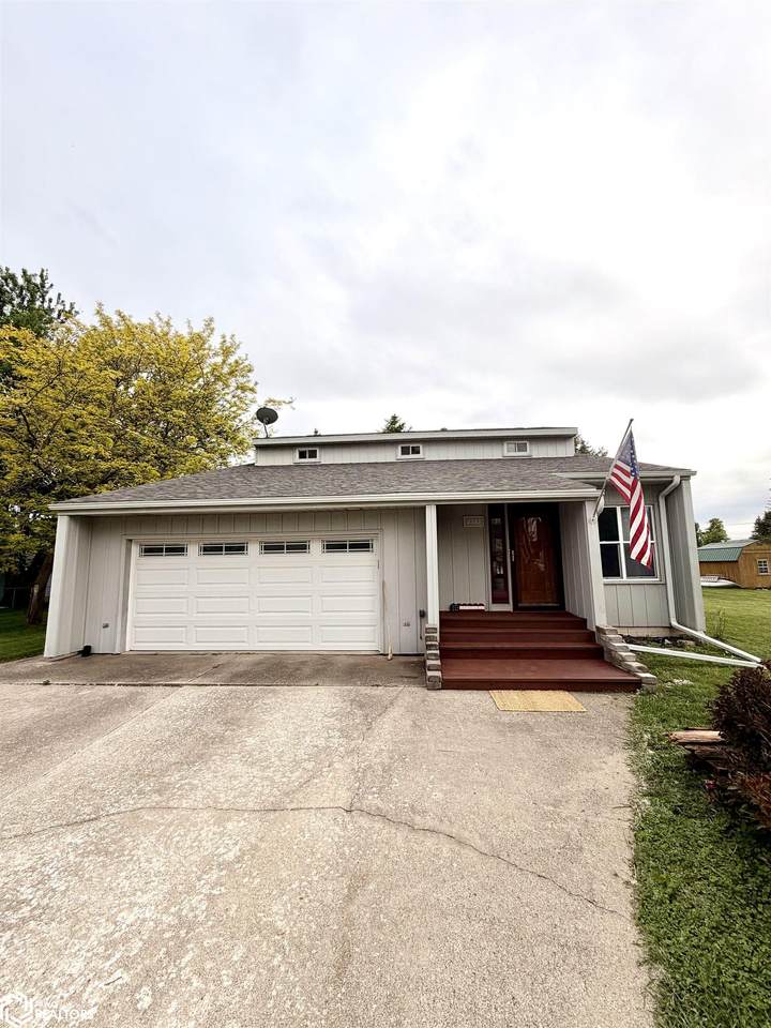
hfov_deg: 85.7
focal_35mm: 14
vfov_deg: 102.1
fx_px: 416
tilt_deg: +6.9
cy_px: 514
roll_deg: +0.2
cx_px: 386
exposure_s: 1/1189
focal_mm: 2.22
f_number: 2.2
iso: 20
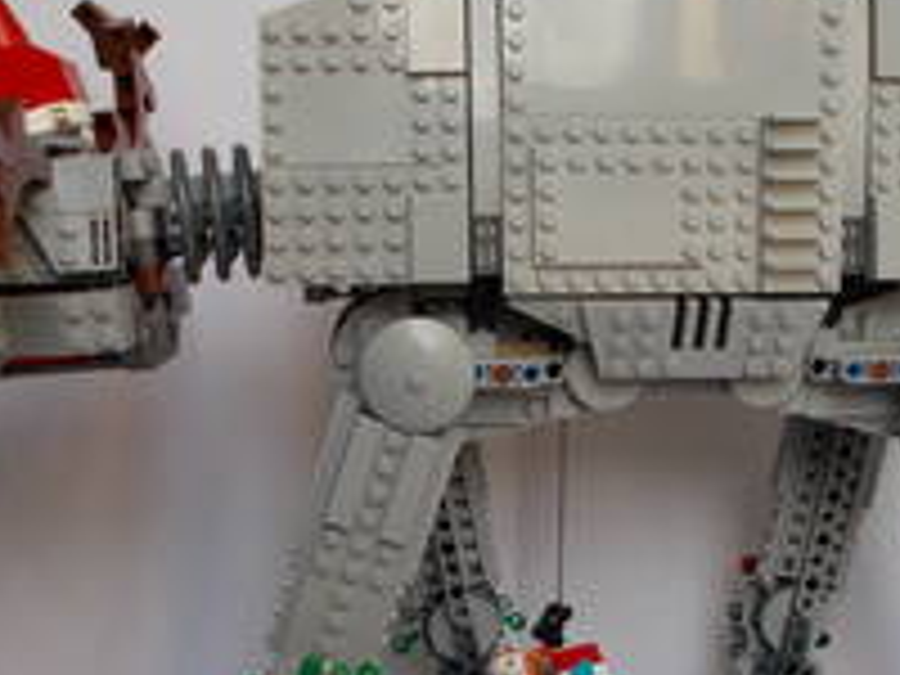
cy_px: 468
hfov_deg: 35.5
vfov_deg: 26.8
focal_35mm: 54
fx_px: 1404
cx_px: 508
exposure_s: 1/40
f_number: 3.4
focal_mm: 5.3
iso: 80
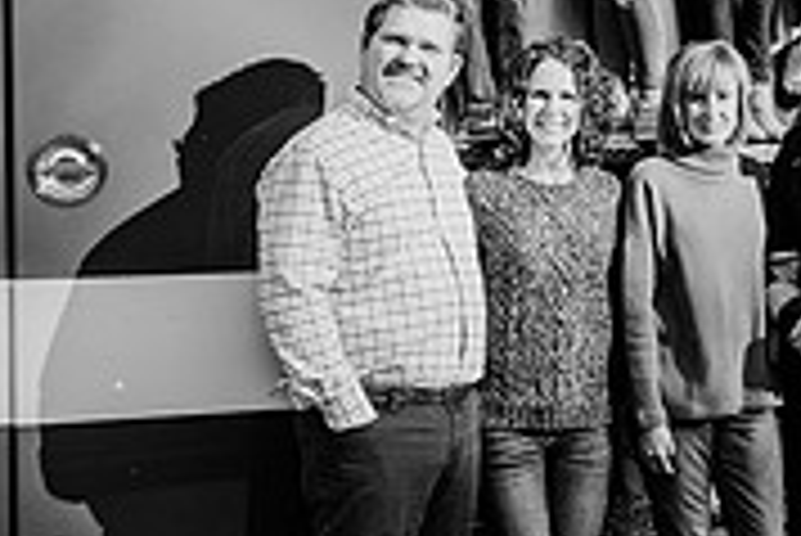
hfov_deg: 25.2
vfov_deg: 17.5
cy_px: 178
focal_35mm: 78
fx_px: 1737
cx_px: 716
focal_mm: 24
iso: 100
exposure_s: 1/640
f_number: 3.5
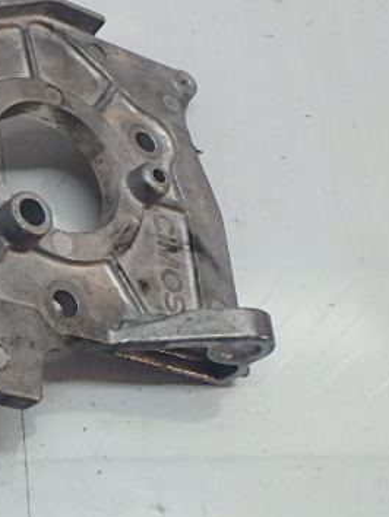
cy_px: 199
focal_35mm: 56
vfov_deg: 34.2
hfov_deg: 24.0
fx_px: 838
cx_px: -69
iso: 320
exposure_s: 1/40
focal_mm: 5.6
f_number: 4.7
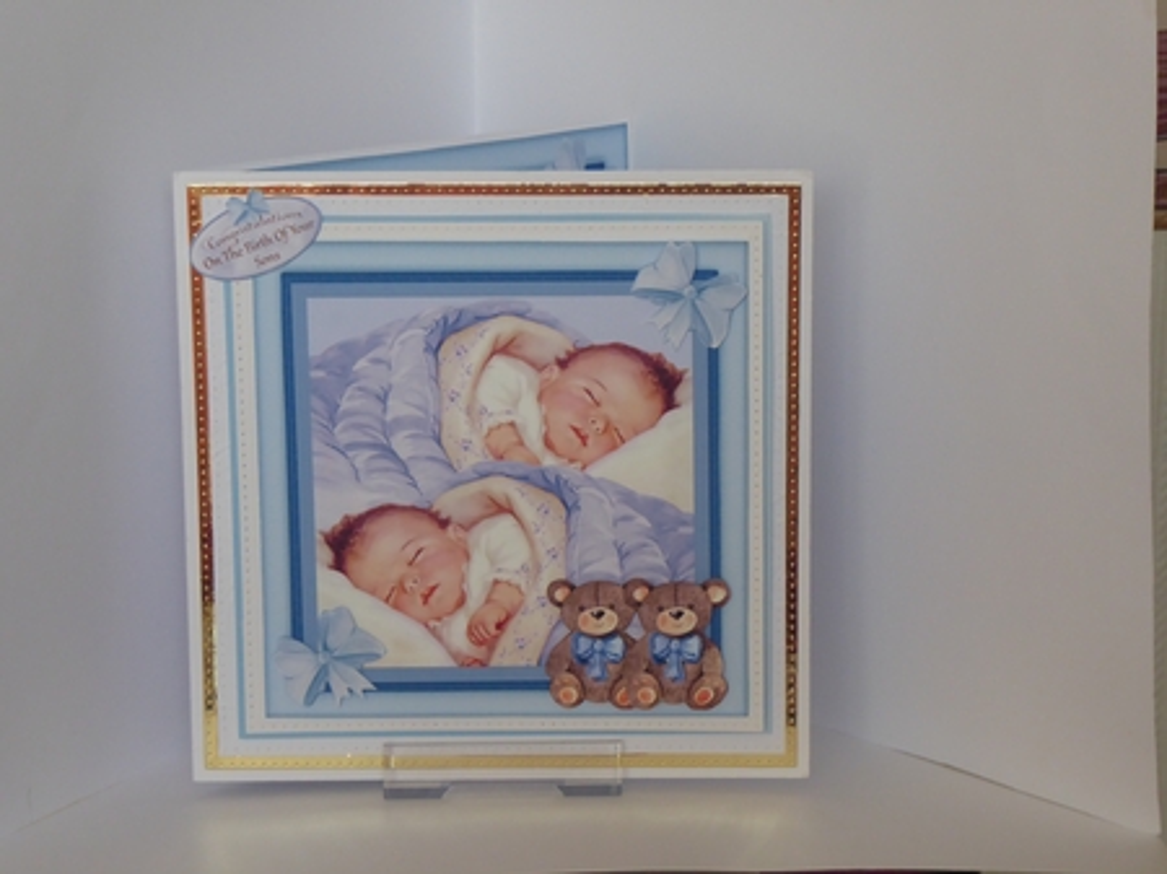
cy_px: 437
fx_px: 3302
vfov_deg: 15.1
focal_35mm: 98
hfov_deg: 20.0
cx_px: 584
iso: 320
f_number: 4.9
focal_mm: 16.1
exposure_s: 1/60
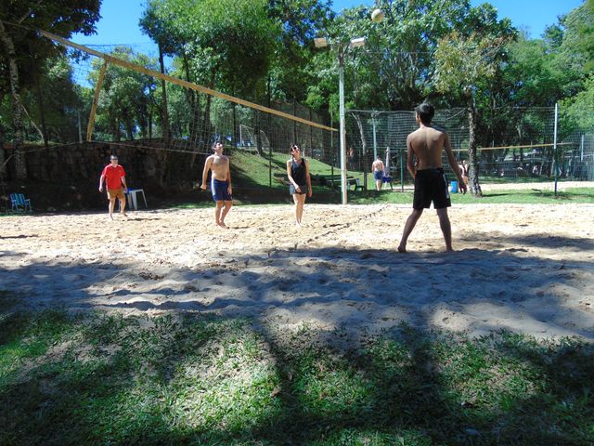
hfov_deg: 69.4
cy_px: 223
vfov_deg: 54.9
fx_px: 429
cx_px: 297
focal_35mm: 25
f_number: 3
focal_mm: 4.5
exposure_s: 1/500
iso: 80
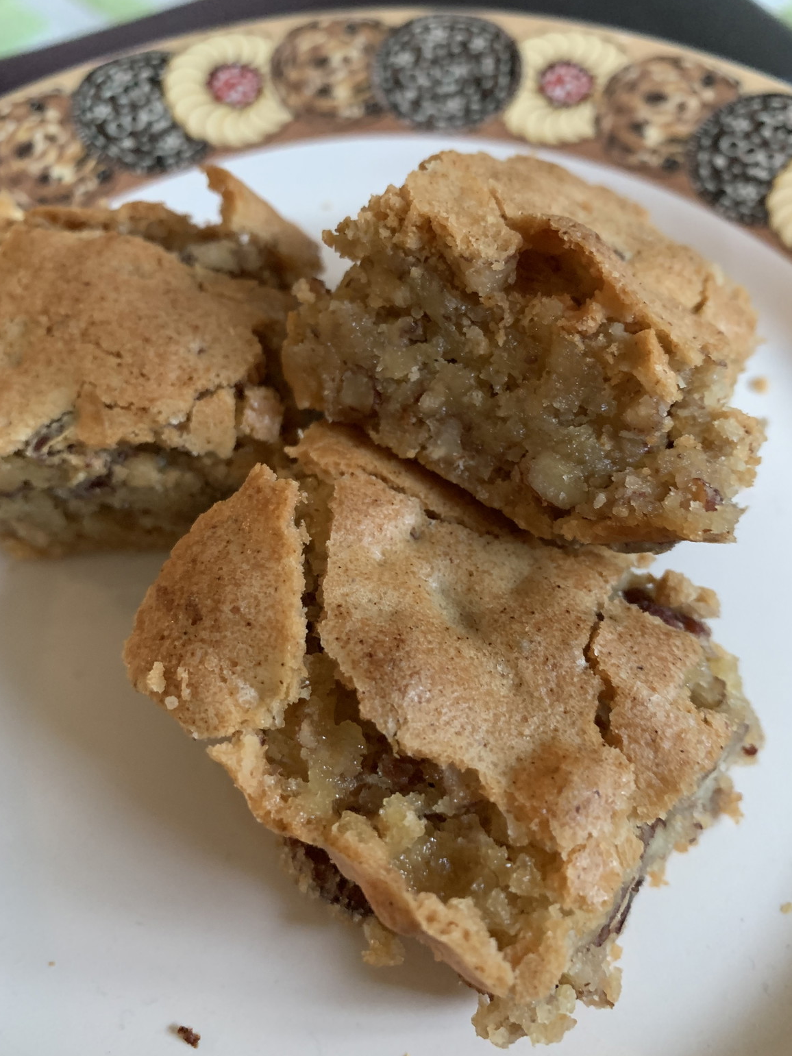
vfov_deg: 65.3
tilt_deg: -56.8
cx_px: 394
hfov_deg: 51.4
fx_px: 824
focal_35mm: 27
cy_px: 524
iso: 640
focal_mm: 4.25
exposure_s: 1/30
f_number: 1.8
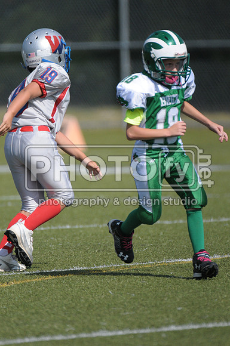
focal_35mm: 600
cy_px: 173
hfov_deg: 2.3
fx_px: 5767
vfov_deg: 3.4
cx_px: 115
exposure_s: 1/6400
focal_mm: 400
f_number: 4
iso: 640
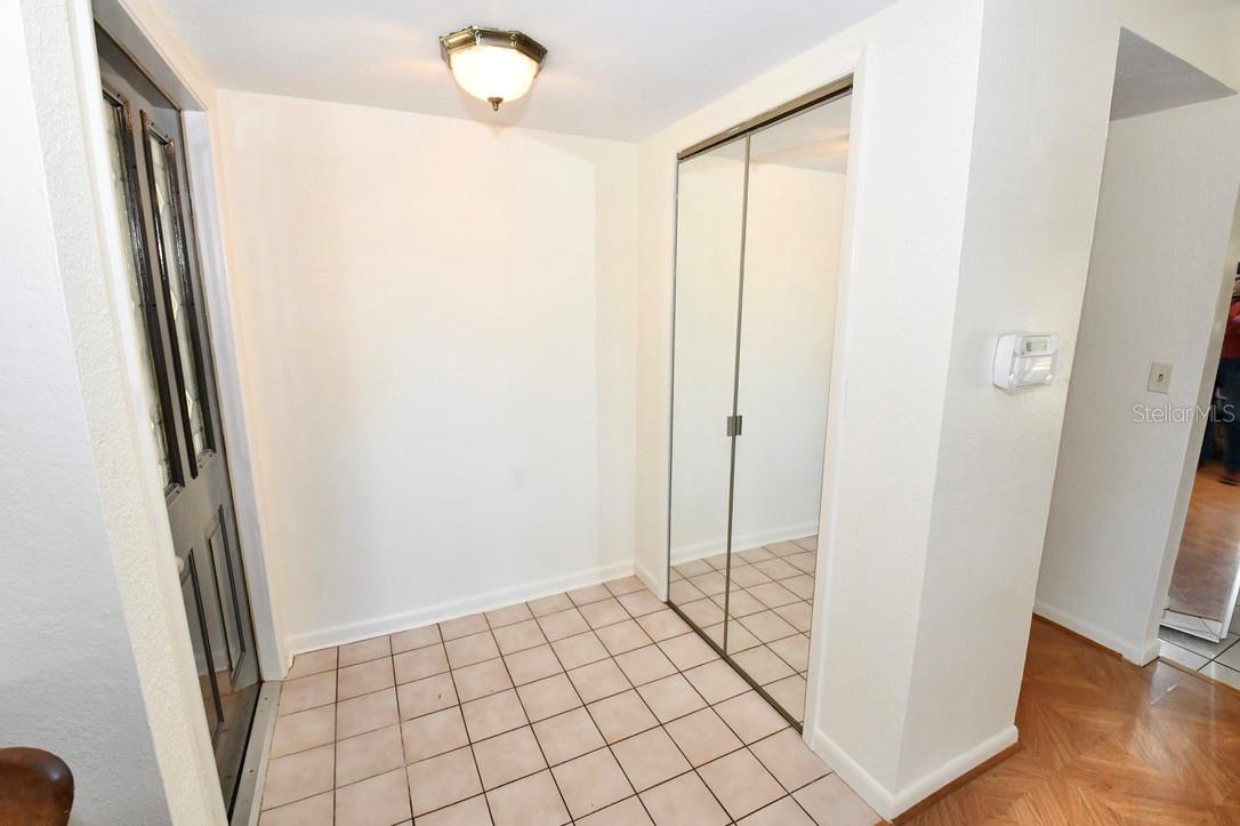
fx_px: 516
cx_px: 620
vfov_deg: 77.3
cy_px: 413
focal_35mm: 15
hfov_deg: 100.4
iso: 2500
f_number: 7.1
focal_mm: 10
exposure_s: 1/125
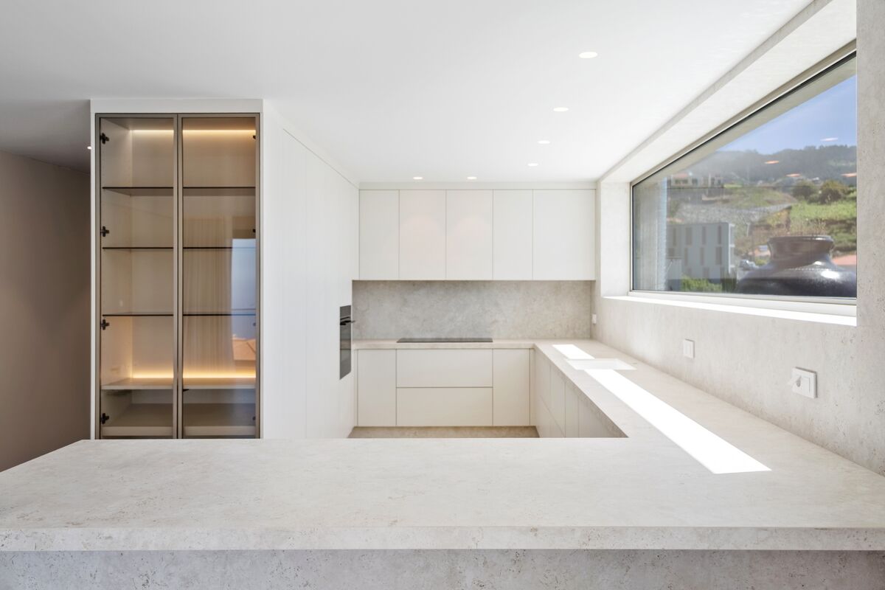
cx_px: 442
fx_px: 737
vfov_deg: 43.6
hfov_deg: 61.9
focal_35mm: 30
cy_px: 295
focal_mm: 19.7
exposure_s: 1/8000
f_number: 2.8
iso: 320
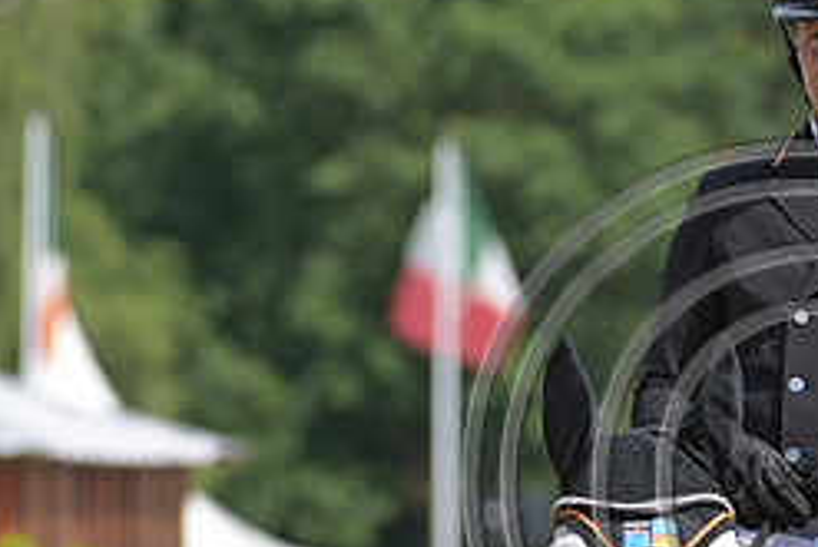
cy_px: 433
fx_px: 10663
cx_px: 768
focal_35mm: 469
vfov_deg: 2.9
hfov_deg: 4.4
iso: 250
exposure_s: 1/1250
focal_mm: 200
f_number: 5
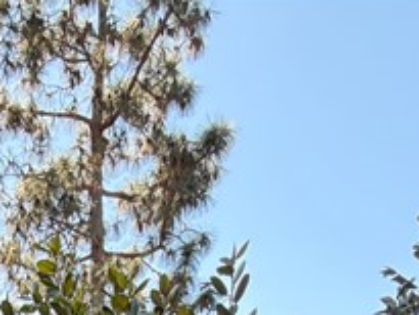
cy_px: 773
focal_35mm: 70
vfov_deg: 14.0
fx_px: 848
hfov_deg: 26.7
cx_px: 33
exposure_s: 1/121
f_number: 2.2
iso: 64
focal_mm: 2.22
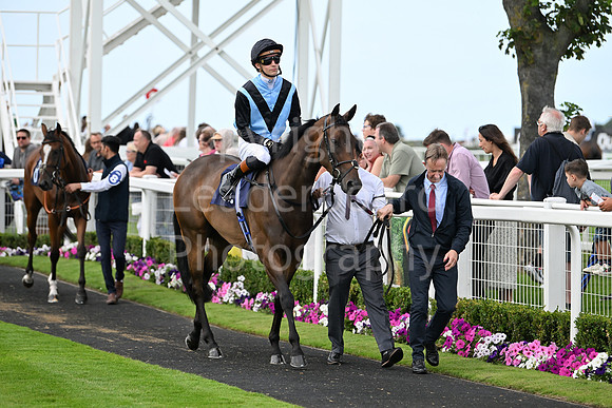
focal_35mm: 160
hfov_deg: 12.8
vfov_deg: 8.6
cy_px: 204
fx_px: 2721
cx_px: 306
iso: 1250
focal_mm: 160
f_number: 4
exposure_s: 1/5000
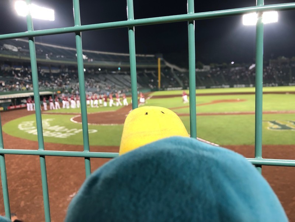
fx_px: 239
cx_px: 148
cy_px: 111
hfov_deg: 63.4
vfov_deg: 49.7
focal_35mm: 28
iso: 32
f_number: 1.8
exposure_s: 1/30
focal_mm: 3.99
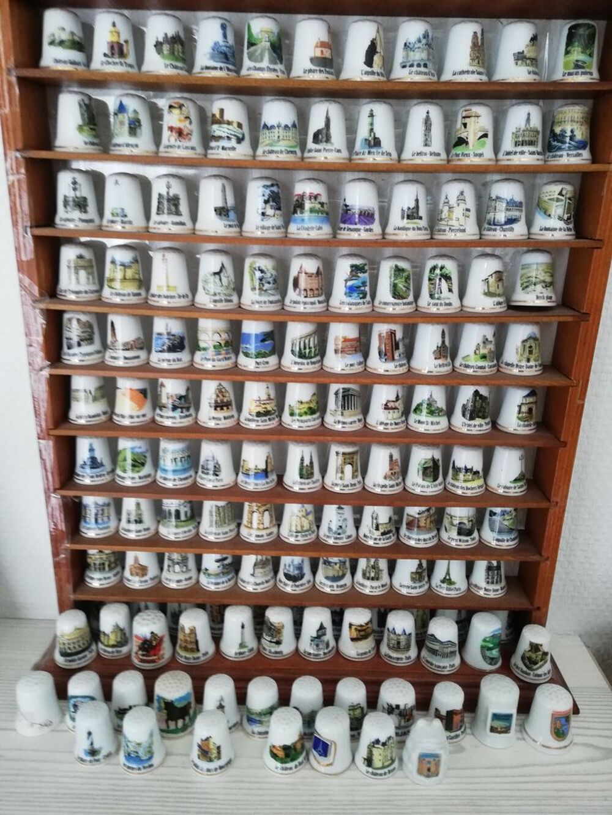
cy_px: 408
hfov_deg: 53.1
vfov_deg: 67.3
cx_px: 306
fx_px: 613
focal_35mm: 26
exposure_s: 1/30
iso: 400
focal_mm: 3.81
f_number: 2.2
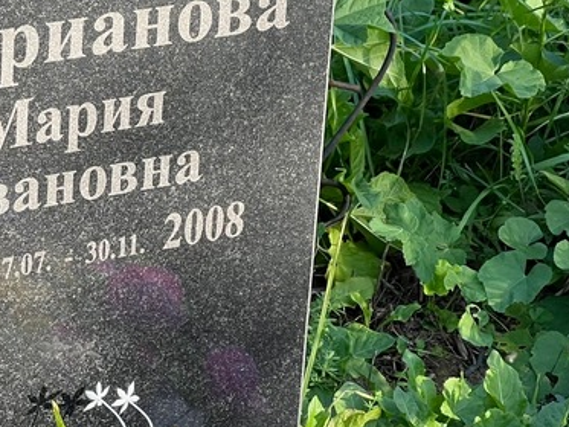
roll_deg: -1.3
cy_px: 114
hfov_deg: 11.9
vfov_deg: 9.0
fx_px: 2713
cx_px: 90
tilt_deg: -26.4
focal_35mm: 165
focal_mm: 9
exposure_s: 1/239
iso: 32
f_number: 2.8
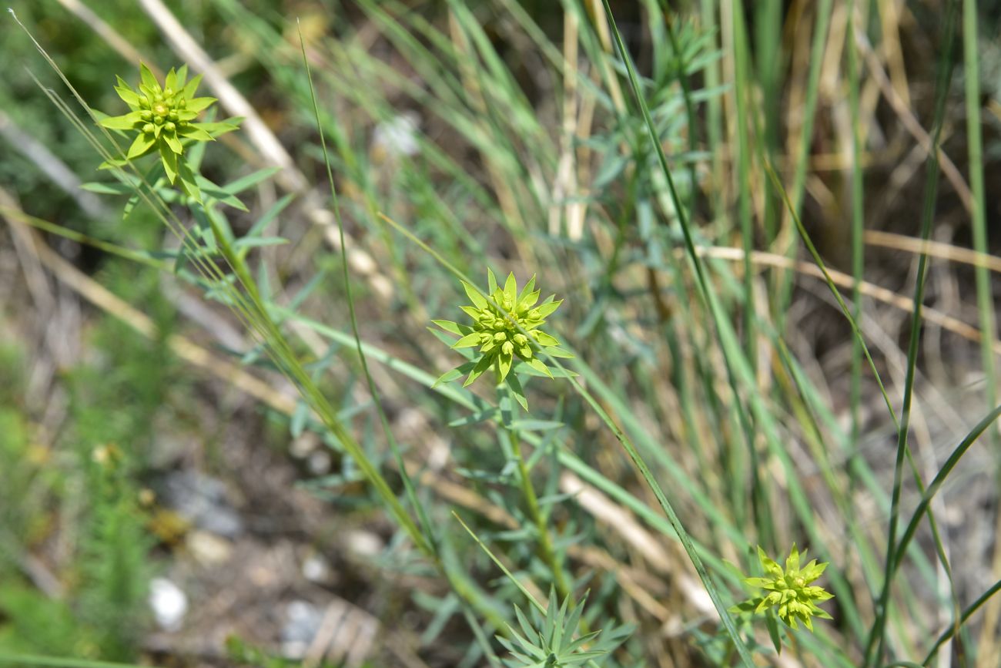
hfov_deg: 28.1
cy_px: 334
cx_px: 500
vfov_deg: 18.9
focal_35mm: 72
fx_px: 2002
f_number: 10
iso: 100
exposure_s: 1/125
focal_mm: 72
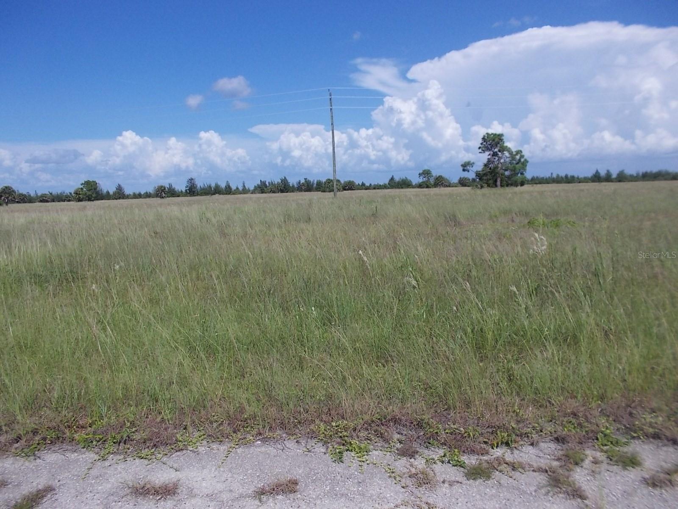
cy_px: 254
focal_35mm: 29
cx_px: 339
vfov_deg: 48.2
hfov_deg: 61.7
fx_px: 568
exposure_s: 1/1499
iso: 80
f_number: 3.3
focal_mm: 4.1
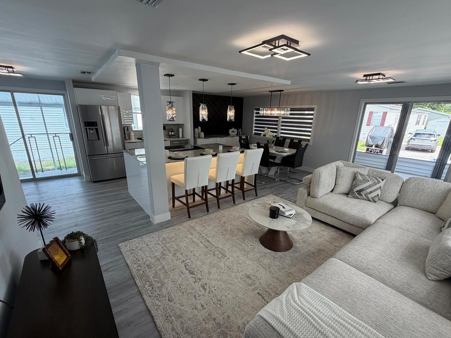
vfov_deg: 78.0
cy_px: 180
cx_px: 228
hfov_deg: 94.5
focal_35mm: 16
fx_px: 208
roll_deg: -0.7
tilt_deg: -16.8
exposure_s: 1/120
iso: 64
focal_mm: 2.22
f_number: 2.2
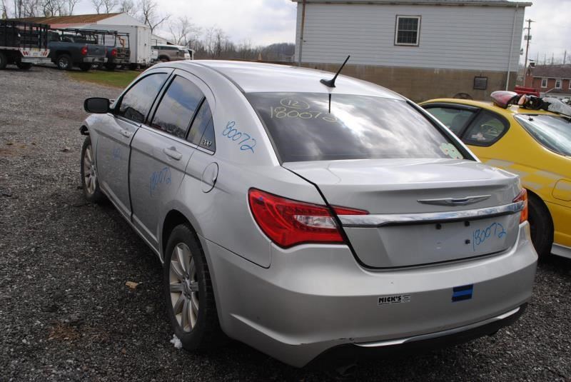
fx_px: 524
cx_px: 286
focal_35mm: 33
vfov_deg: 40.0
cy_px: 191
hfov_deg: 57.2
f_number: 8
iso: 100
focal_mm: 22
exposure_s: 1/250
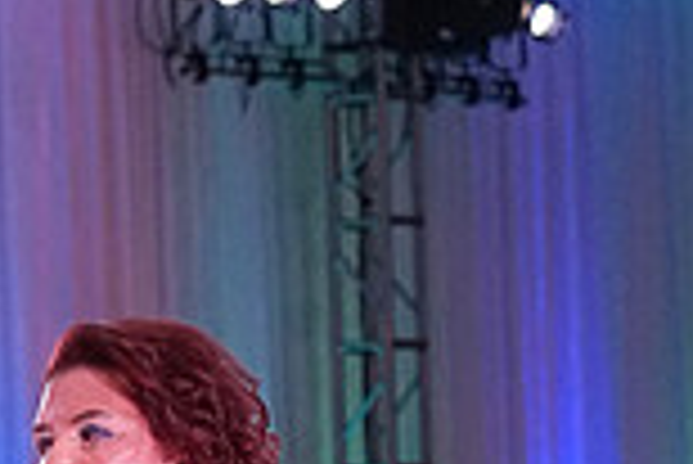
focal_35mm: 387
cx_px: -83
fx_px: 7457
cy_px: 1113
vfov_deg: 3.5
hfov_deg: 5.3
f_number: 5
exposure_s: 1/400
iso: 3200
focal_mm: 69
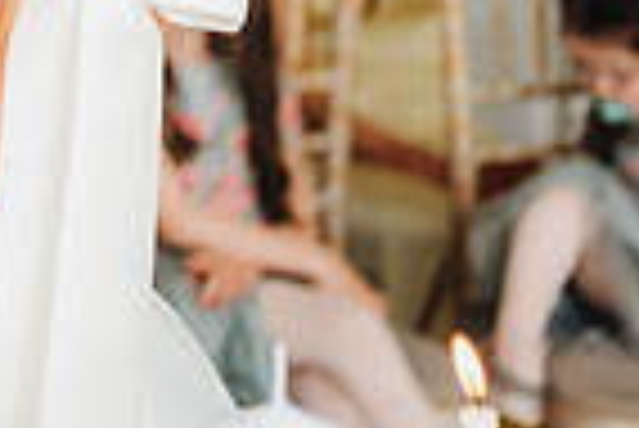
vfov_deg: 9.1
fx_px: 2576
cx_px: -554
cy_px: -322
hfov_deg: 12.7
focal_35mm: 145
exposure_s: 1/250
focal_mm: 35
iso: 200
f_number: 1.6
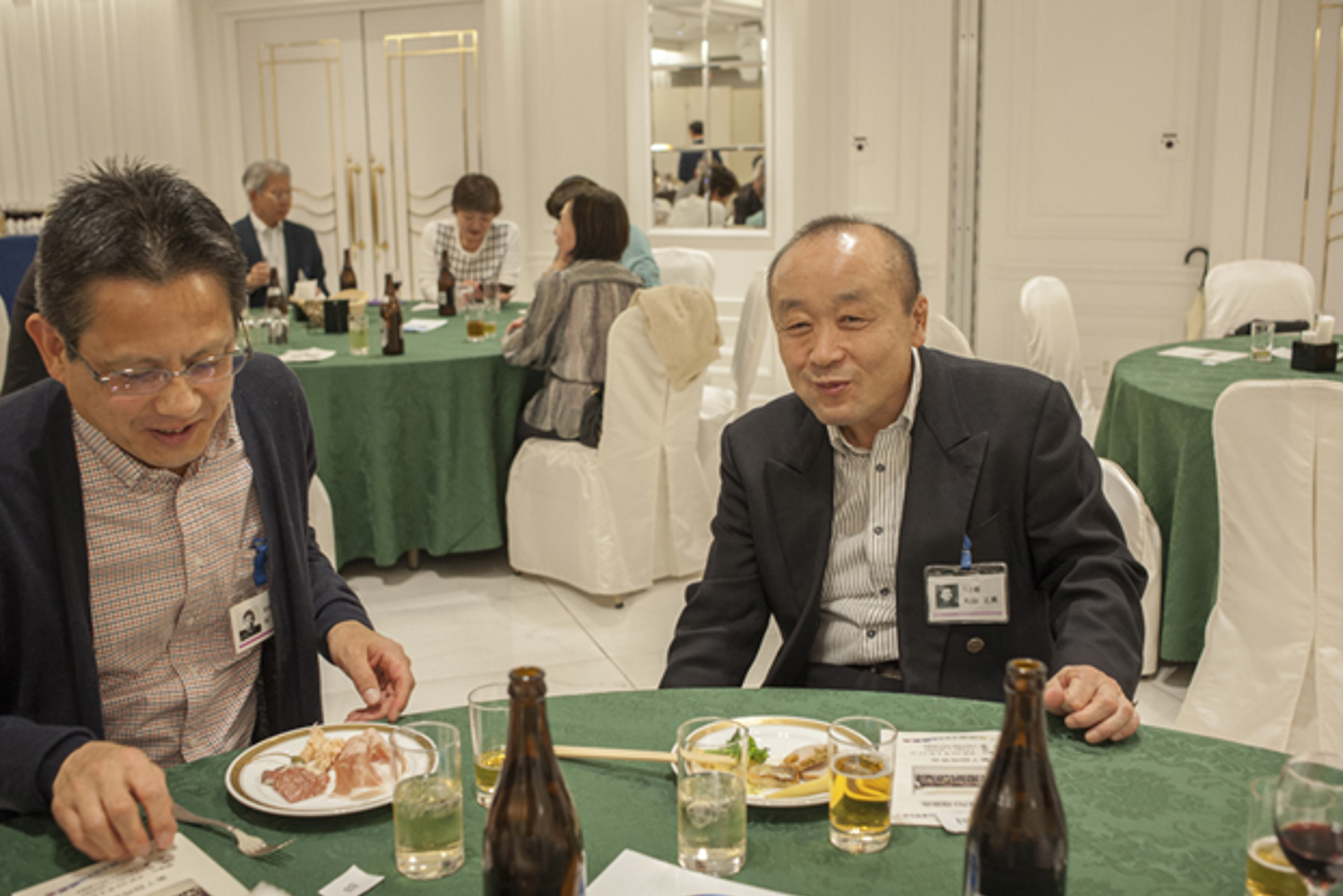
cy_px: 456
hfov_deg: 53.1
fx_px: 1343
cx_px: 654
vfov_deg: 36.9
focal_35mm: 36
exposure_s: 1/100
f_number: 5.6
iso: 1000
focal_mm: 35
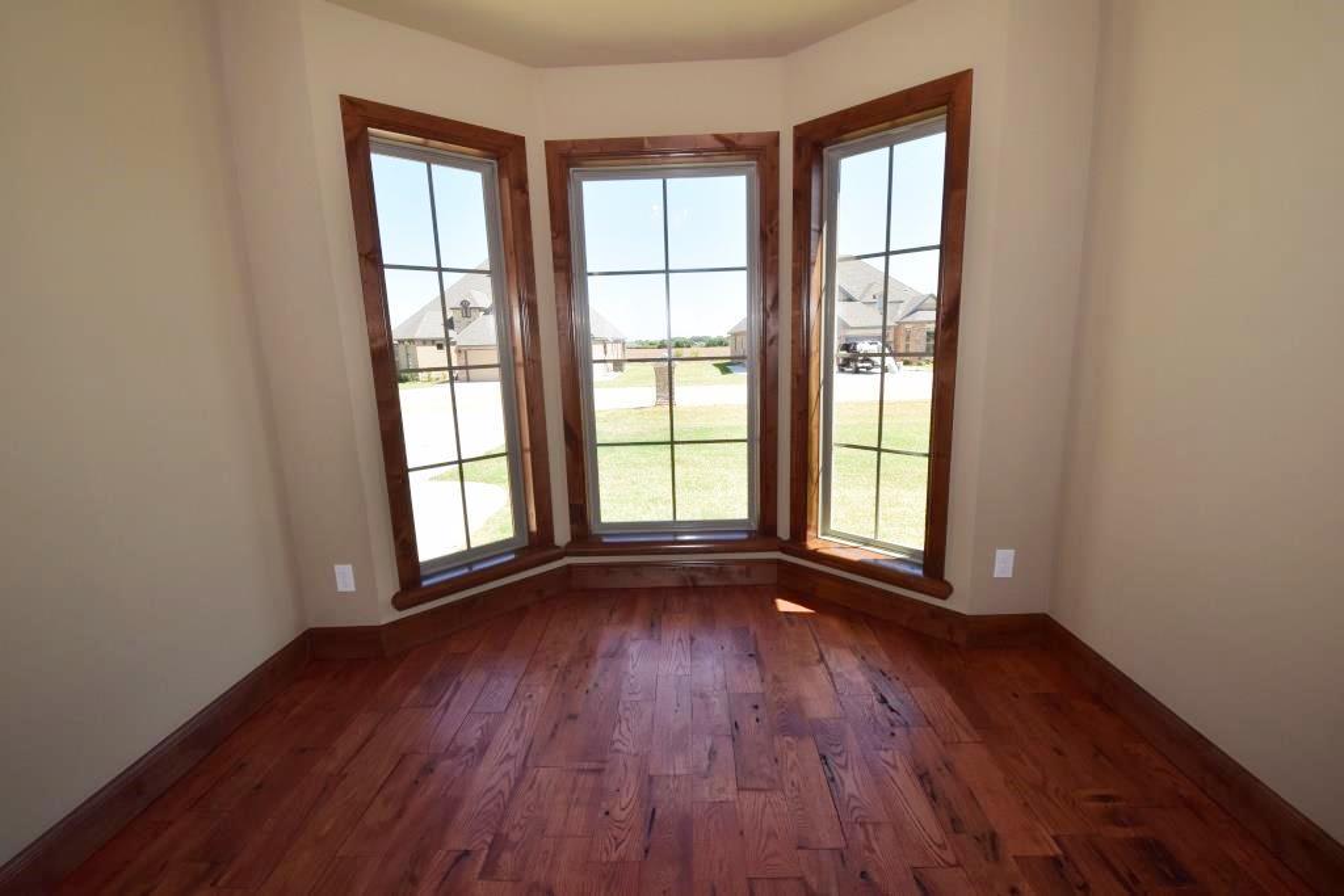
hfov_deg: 100.4
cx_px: 672
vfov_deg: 77.3
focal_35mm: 15
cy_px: 448
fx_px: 560
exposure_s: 1/200
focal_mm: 10
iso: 360
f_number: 10
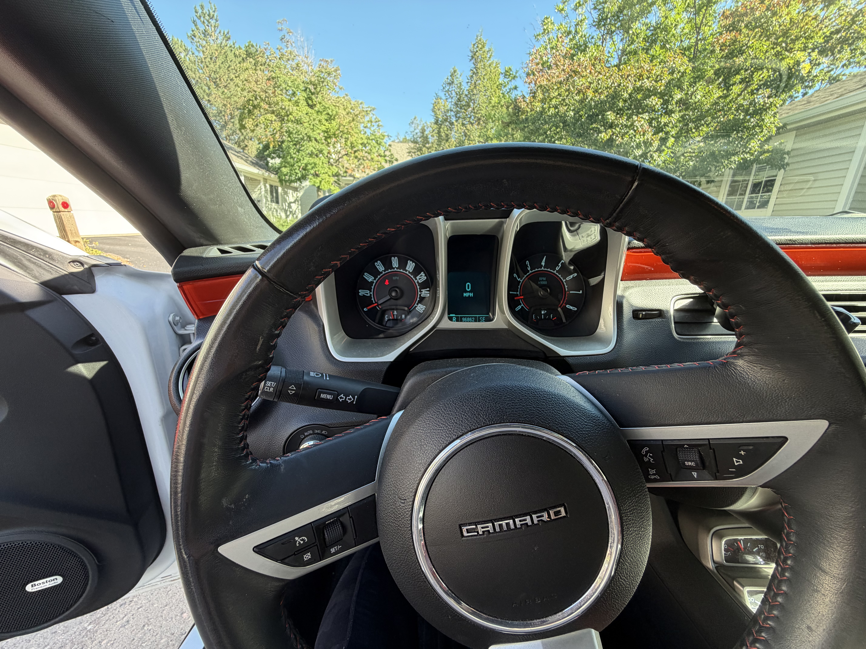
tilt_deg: -15.9
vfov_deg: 85.7
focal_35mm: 14
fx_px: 350
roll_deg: -2.0
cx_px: 433
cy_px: 324
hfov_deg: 102.1
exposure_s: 1/121
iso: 80
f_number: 2.2
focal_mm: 2.22
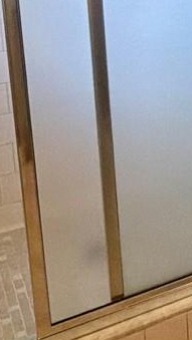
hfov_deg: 14.8
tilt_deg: -7.2
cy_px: -15
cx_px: 341
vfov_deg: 27.3
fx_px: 651
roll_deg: +1.9
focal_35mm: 72
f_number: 2.2
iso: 200
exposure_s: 1/60
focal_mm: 2.22
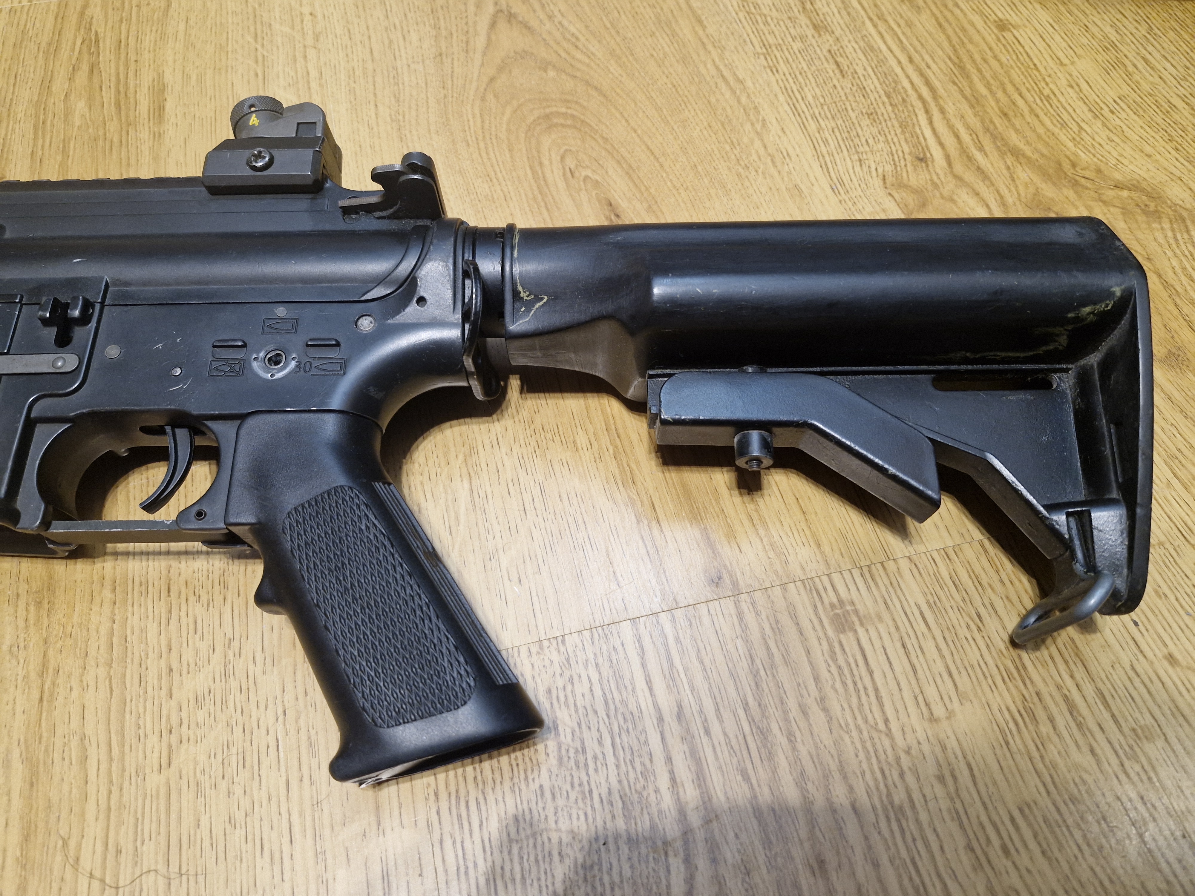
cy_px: 448
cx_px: 598
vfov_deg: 58.9
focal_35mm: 23
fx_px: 794
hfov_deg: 73.9
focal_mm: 5.54
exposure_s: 1/50
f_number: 1.8
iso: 640
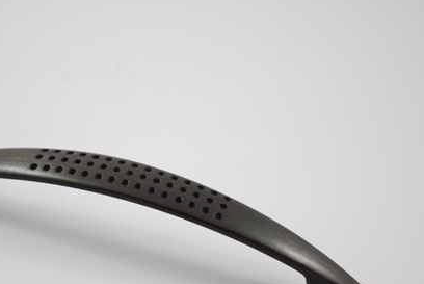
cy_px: 202
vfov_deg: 12.9
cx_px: 161
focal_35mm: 106
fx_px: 1247
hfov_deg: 19.3
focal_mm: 45
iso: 100
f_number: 5.3
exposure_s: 1/20
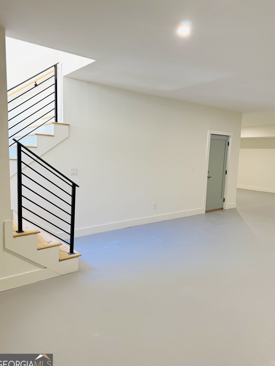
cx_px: 139
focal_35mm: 25
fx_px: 265
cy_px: 182
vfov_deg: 69.4
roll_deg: -1.9
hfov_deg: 54.9
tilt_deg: -6.6
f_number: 1.78
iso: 200
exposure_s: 1/63
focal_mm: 6.76
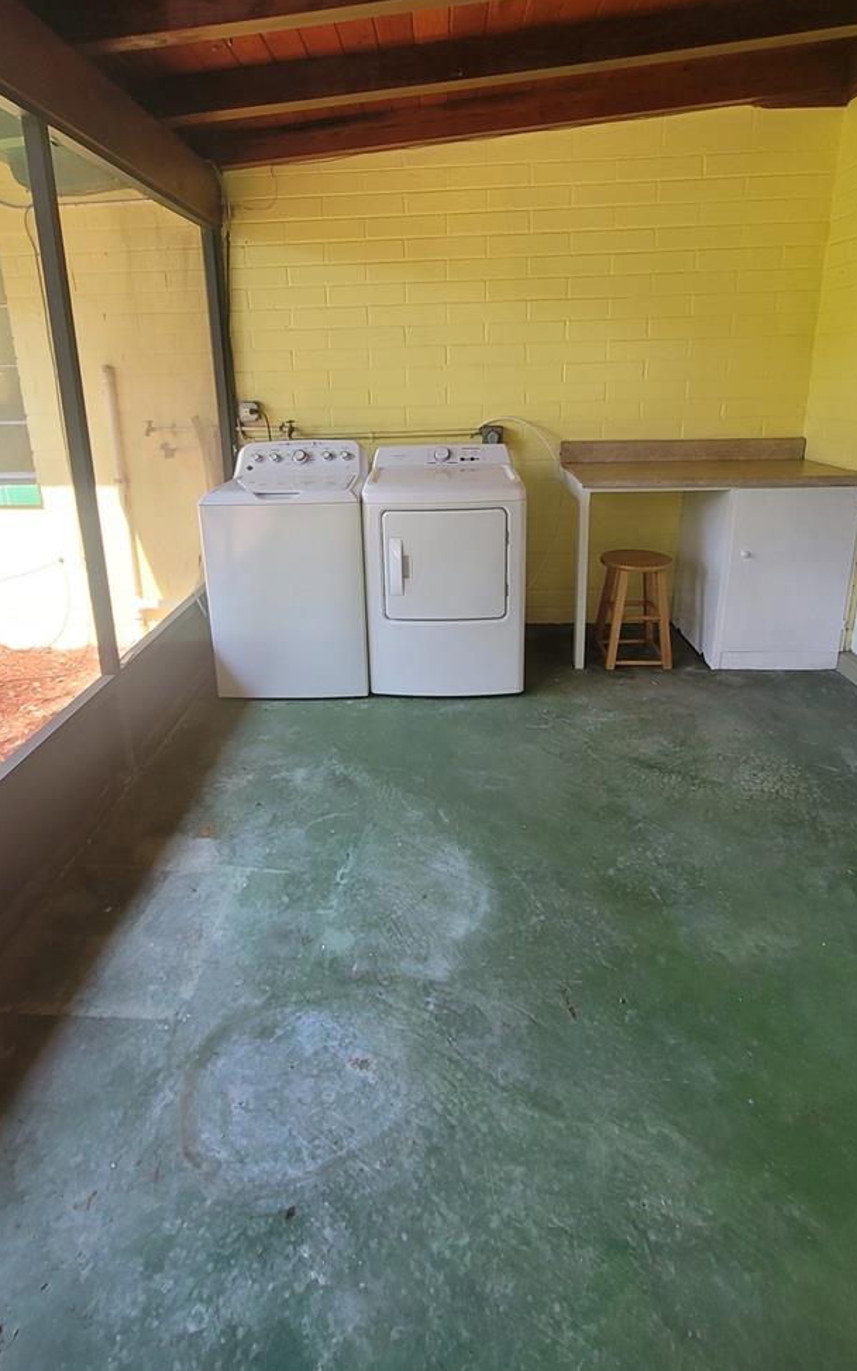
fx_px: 635
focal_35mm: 17
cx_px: 405
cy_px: 562
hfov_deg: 67.9
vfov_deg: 93.4
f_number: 2.2
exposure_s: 1/60
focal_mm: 2.2
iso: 100
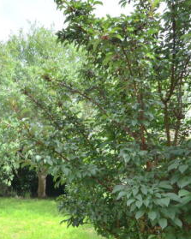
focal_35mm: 33
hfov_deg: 42.9
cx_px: 45
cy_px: 179
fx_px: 233
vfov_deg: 51.9
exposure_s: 1/200
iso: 200
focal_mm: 10
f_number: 7.1
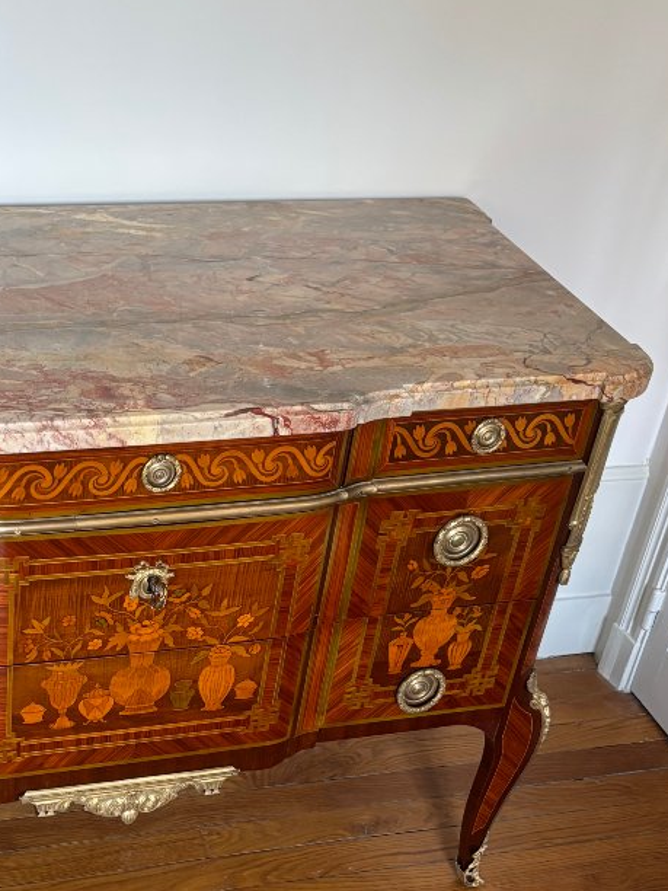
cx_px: 156
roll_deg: -5.4
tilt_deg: -36.5
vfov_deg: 36.8
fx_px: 1312
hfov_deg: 28.1
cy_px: 648
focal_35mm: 51
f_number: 1.6
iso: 200
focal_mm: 5.96
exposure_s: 1/60
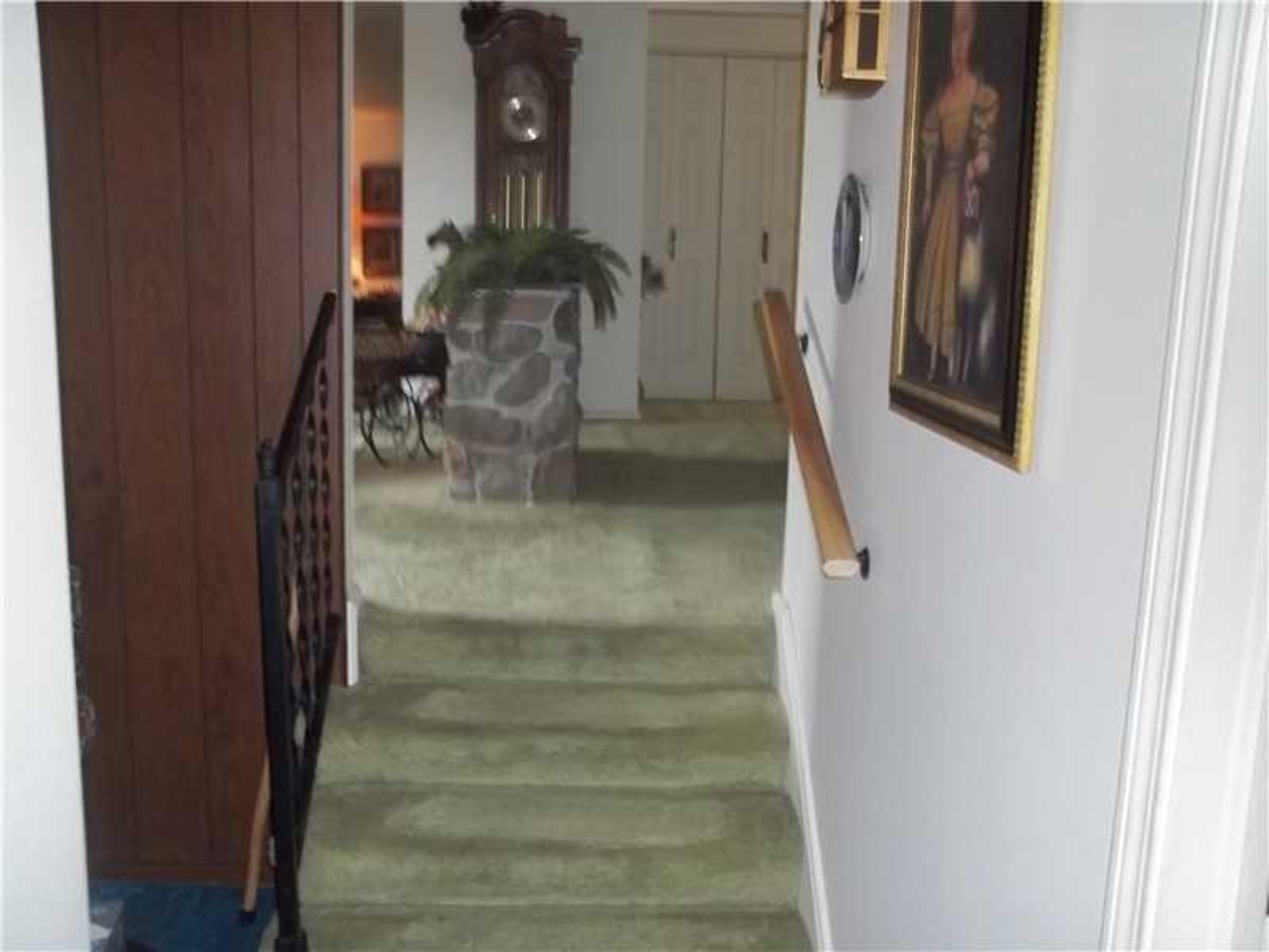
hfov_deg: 55.4
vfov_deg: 42.9
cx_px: 634
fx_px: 1210
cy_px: 476
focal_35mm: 33
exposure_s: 1/30
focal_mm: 5.9
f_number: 3.3
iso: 320
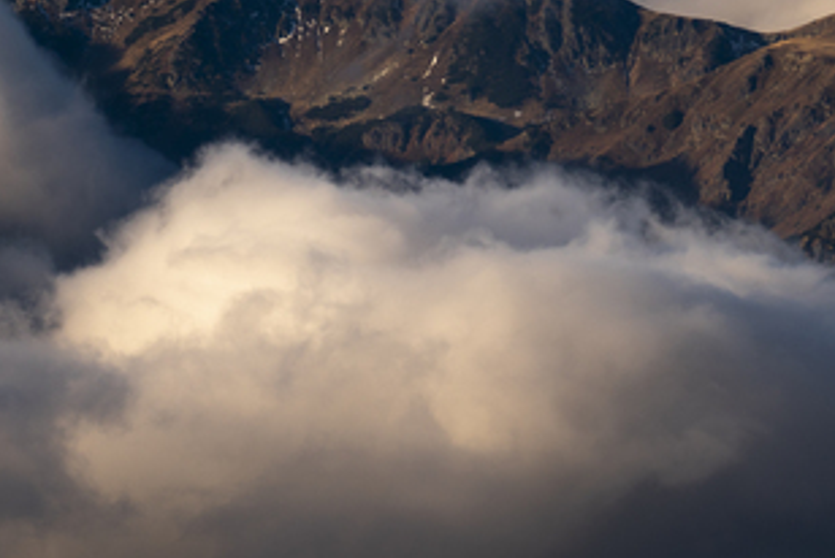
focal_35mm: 566
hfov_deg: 3.6
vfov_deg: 2.4
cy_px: 173
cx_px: 472
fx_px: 13140
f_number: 5.6
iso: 50
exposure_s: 1/1250
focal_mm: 194
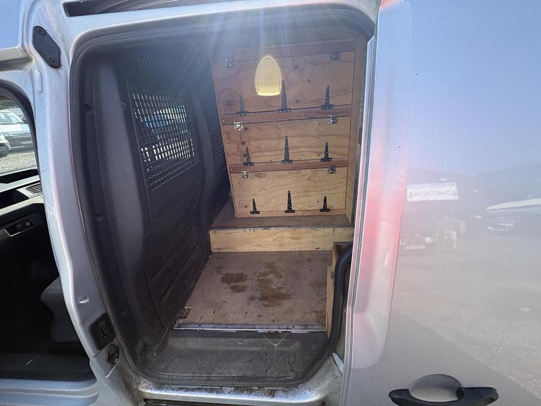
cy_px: 203
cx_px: 270
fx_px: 219
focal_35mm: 14
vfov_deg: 85.7
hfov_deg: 102.1
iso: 50
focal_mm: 2.22
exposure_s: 1/371
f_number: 2.2
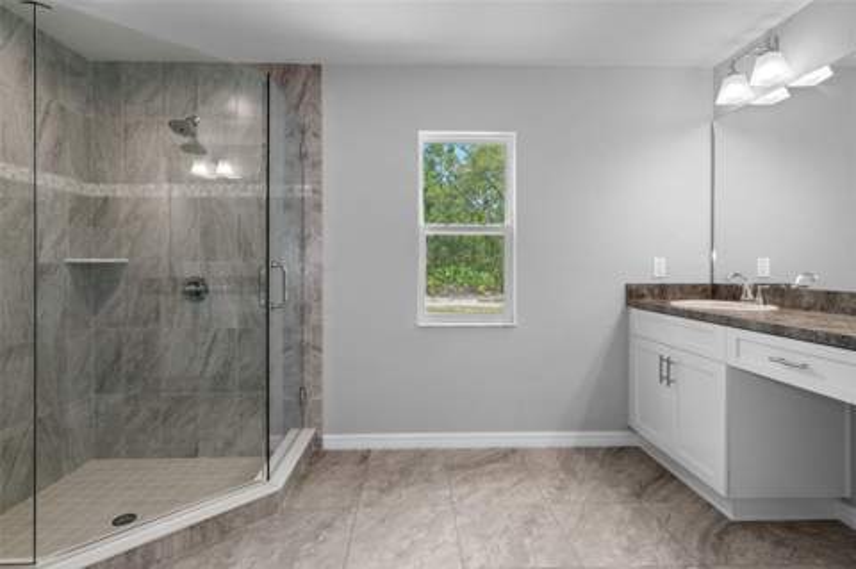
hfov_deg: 90.1
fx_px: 428
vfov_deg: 67.3
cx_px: 428
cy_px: 284
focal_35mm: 18
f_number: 8
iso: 320
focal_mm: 12
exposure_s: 1/2.5
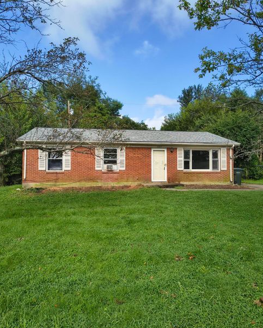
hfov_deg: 54.9
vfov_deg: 66.0
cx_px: 132
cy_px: 163
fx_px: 253
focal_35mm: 26
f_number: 1.8
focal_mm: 5.56
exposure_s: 1/1329
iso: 101
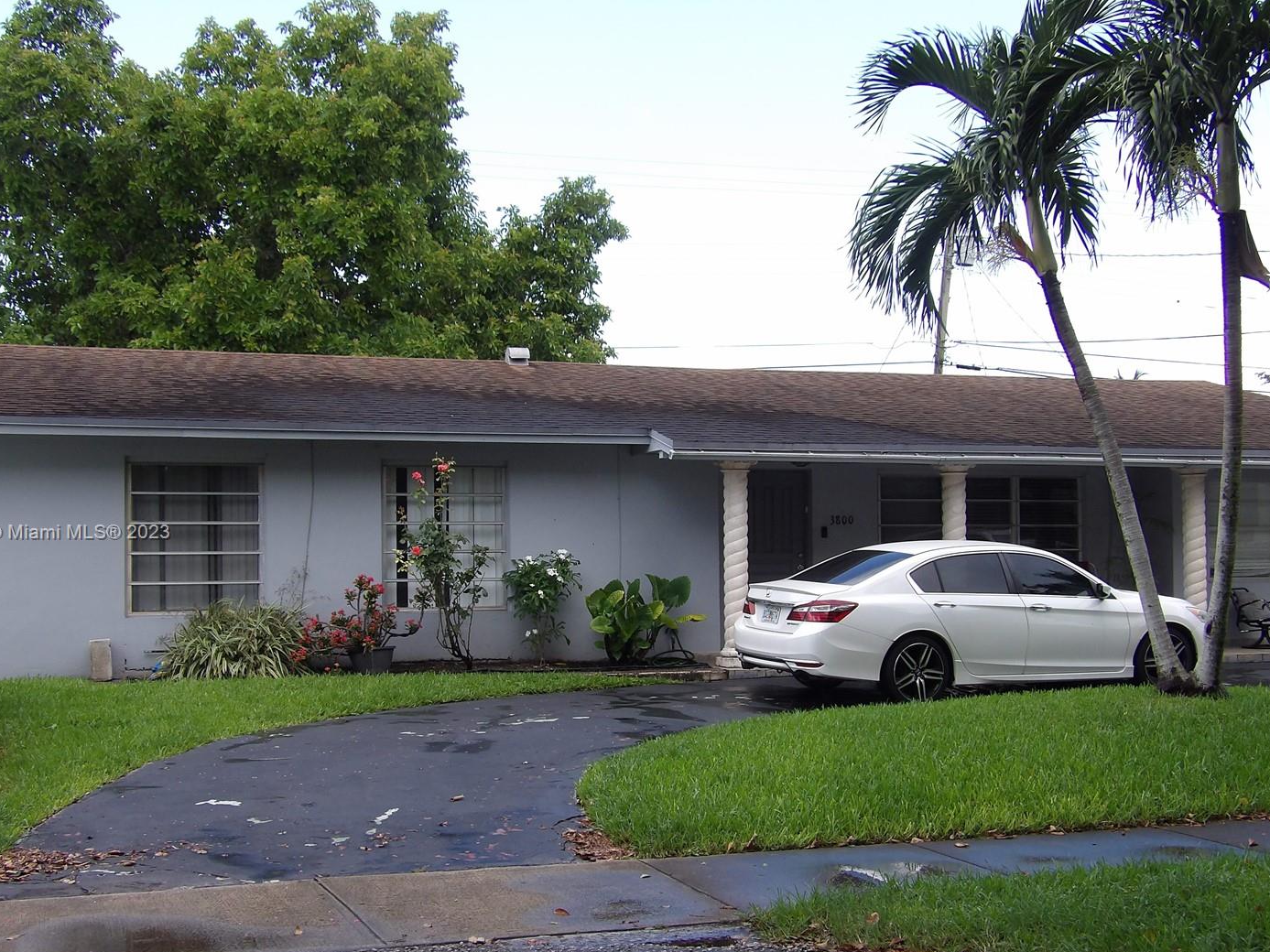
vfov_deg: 32.1
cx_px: 610
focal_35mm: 45
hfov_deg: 42.1
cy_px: 534
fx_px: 1651
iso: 100
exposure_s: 1/162
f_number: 3.7
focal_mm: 7
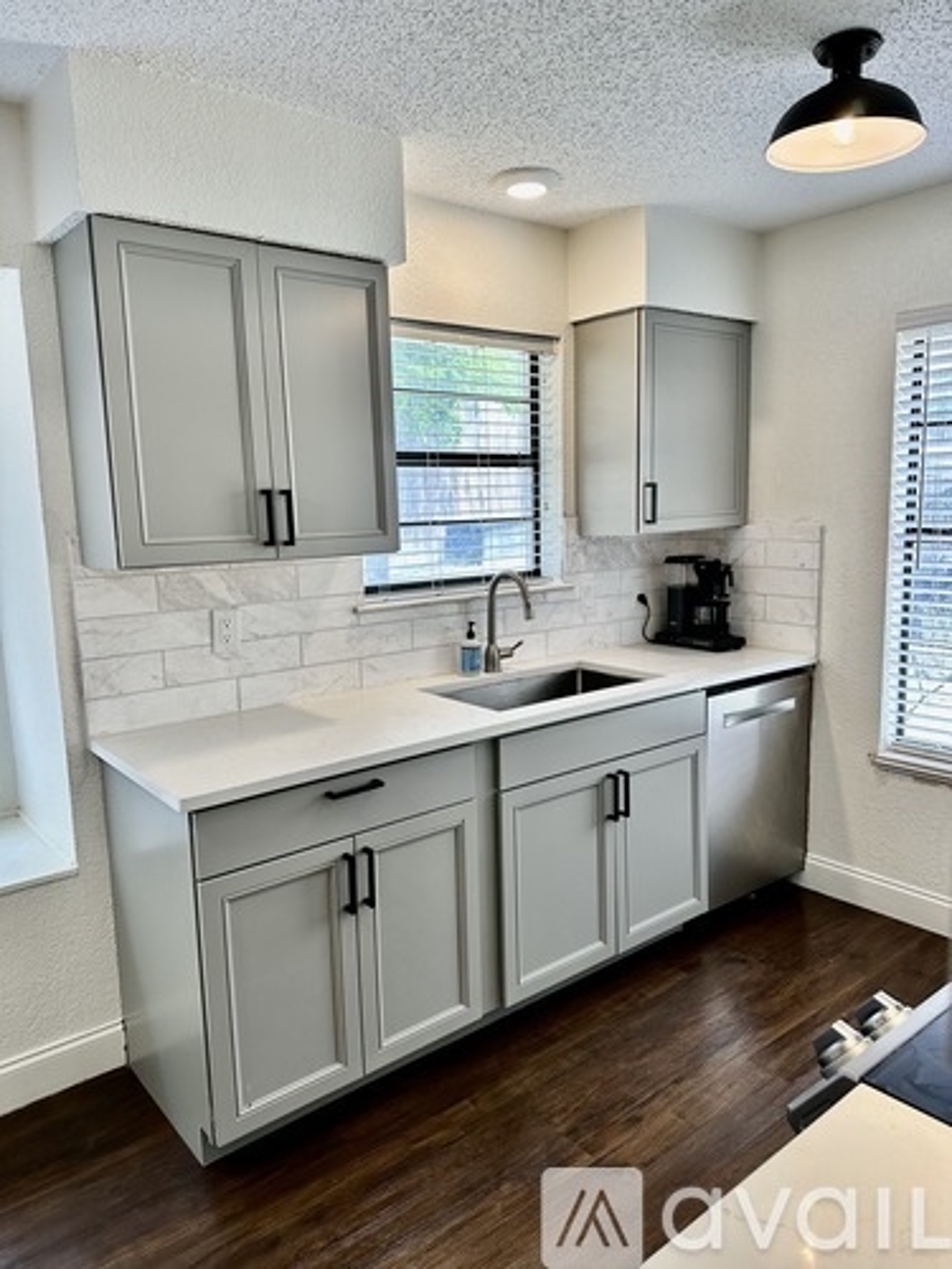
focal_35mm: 24
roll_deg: +1.4
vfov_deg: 71.6
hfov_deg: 56.8
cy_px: 634
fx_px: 880
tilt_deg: -9.5
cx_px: 476
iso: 80
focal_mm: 6.86
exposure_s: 1/120
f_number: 1.78
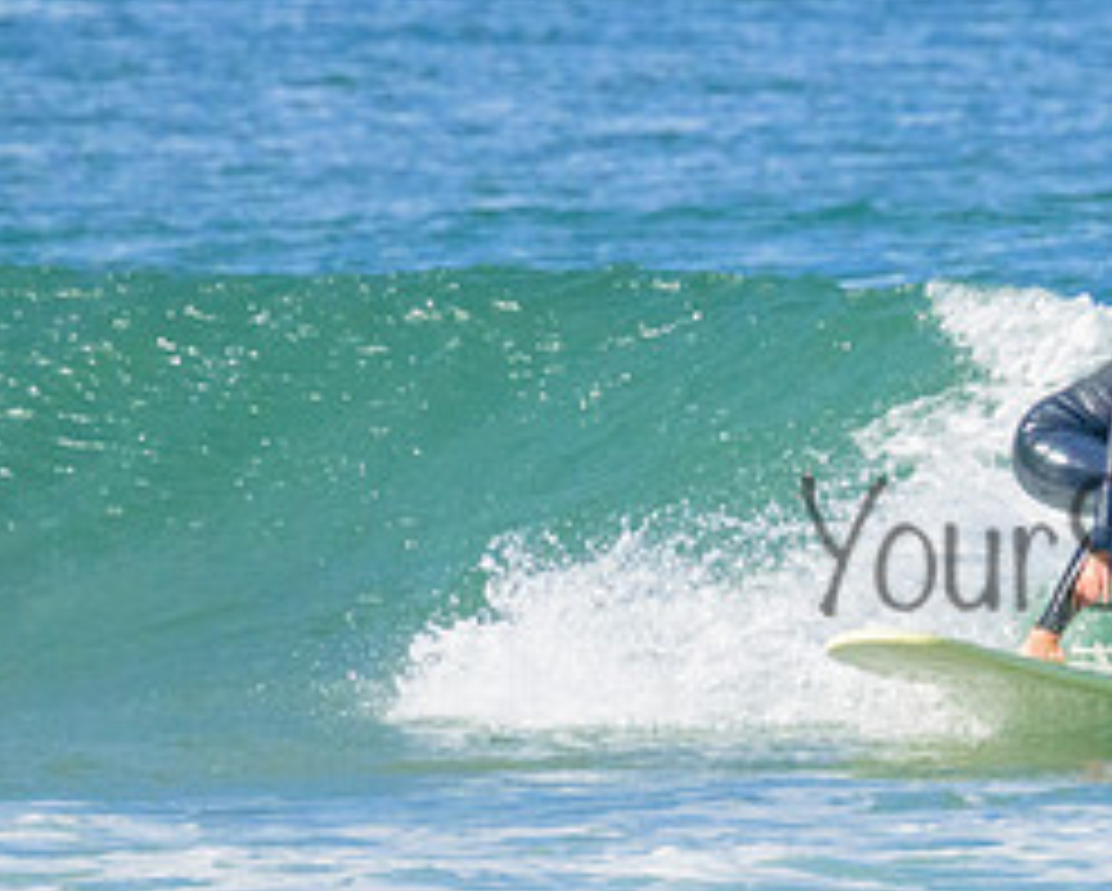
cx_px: 1129
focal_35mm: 2331
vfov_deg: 0.7
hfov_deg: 0.8
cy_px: 447
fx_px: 76776
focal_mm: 800
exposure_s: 1/1250
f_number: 11
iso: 3600
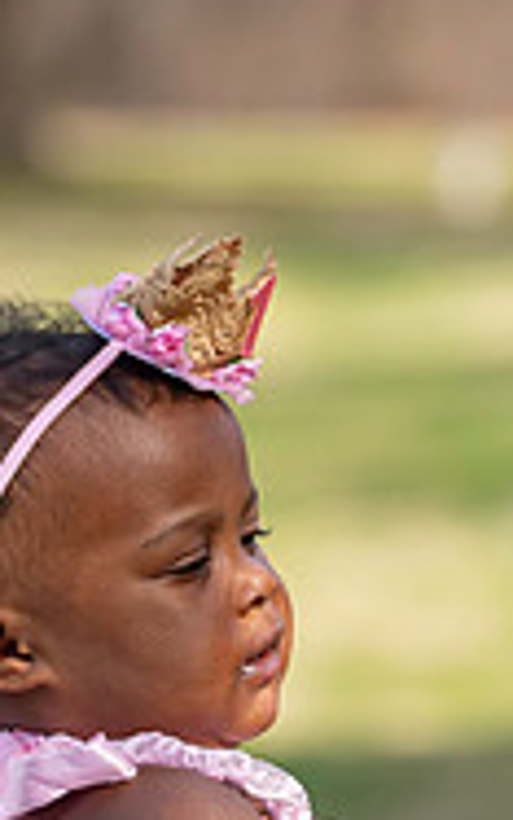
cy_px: 833
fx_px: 7779
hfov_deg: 3.8
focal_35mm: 348
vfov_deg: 6.0
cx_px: 500
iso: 250
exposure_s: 1/1250
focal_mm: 110
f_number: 4
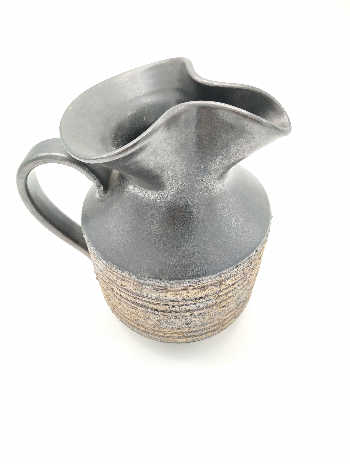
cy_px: 234
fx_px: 324
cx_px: 175
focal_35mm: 24
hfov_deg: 56.8
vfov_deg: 71.6
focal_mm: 3.94
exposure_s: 1/128
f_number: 1.9
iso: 250
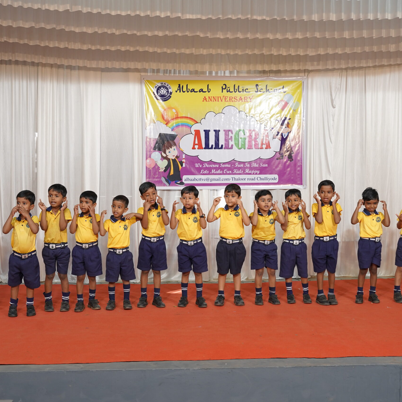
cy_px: 202
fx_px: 598
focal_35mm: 46
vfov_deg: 37.2
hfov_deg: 37.1
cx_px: 185
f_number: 5.6
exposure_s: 1/250
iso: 800
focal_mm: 35.4
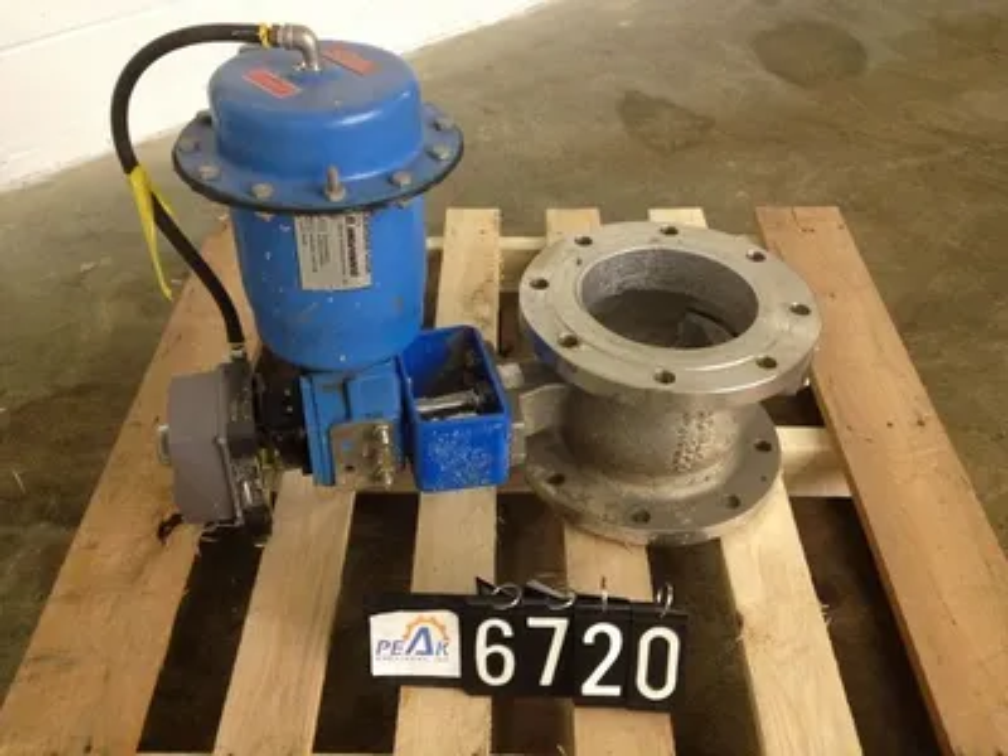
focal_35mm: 35
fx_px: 1019
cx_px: 504
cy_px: 378
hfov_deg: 52.6
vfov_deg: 40.7
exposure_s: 1/20
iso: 200
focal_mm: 4.28
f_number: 2.4
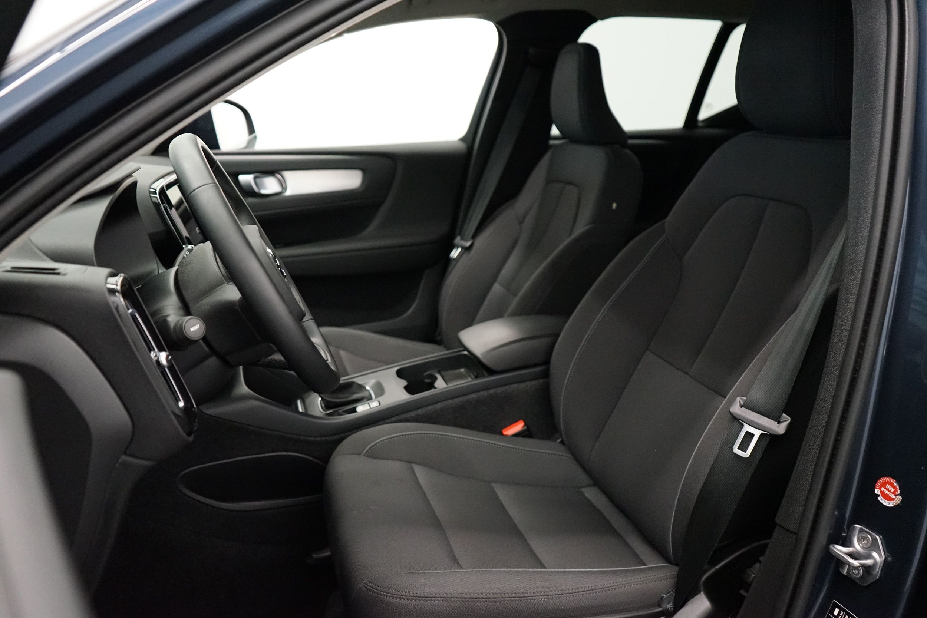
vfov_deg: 45.0
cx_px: 464
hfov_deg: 63.7
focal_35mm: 29
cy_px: 309
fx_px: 747
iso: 5000
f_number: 3.5
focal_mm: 29
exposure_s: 1/160
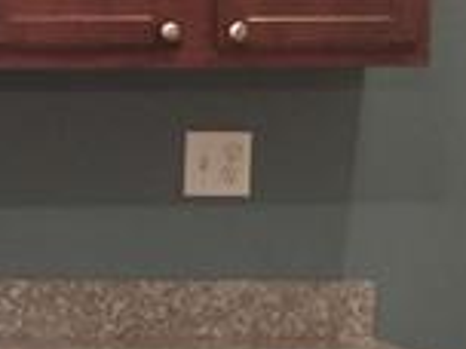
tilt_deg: -6.5
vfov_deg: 7.6
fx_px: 2625
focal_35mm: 195
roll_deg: -1.1
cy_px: 337
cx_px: -371
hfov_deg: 9.6
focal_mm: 4.15
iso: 250
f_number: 2.2
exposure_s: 1/17
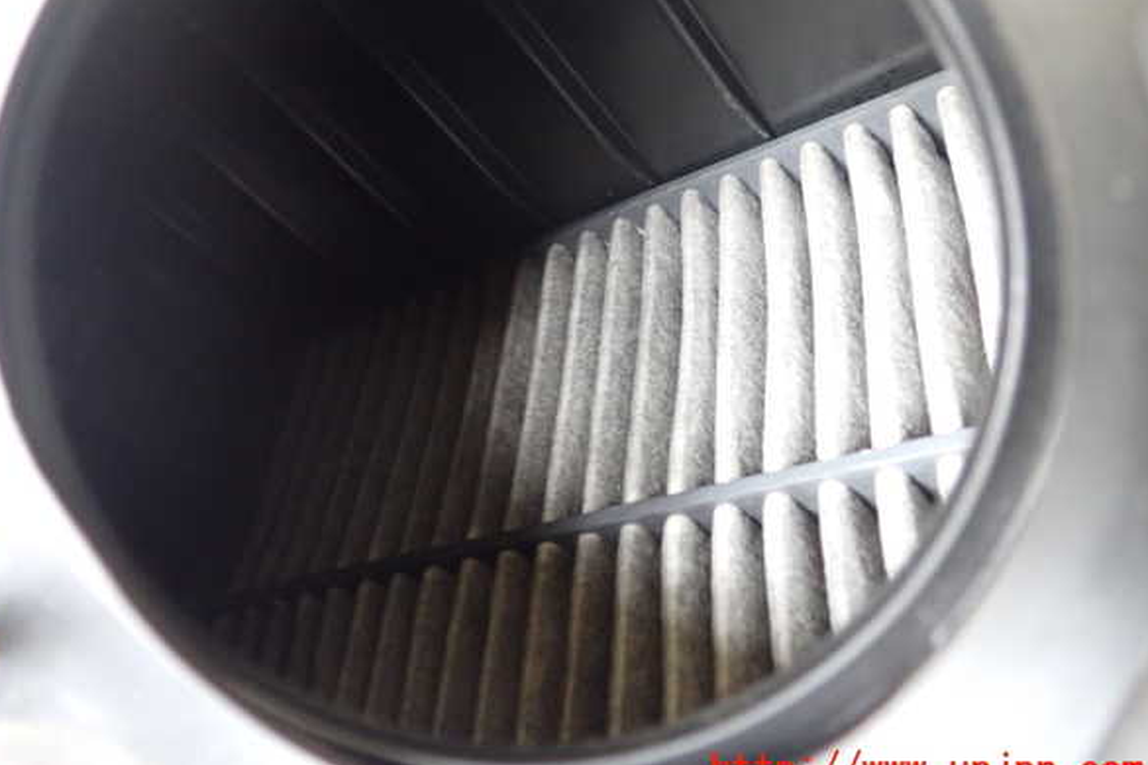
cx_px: 565
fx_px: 1020
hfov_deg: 58.7
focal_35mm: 32
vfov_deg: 41.1
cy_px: 355
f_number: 2.3
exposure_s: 1/25
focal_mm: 5.4
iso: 800
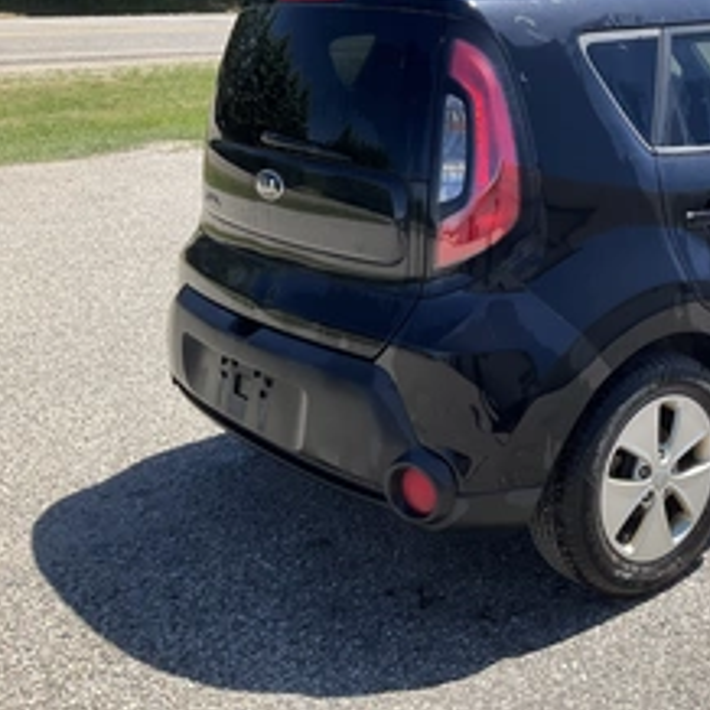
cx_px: 638
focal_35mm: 47
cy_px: 241
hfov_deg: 34.1
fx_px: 1091
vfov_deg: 35.7
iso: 25
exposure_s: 1/997
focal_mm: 3
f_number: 1.8
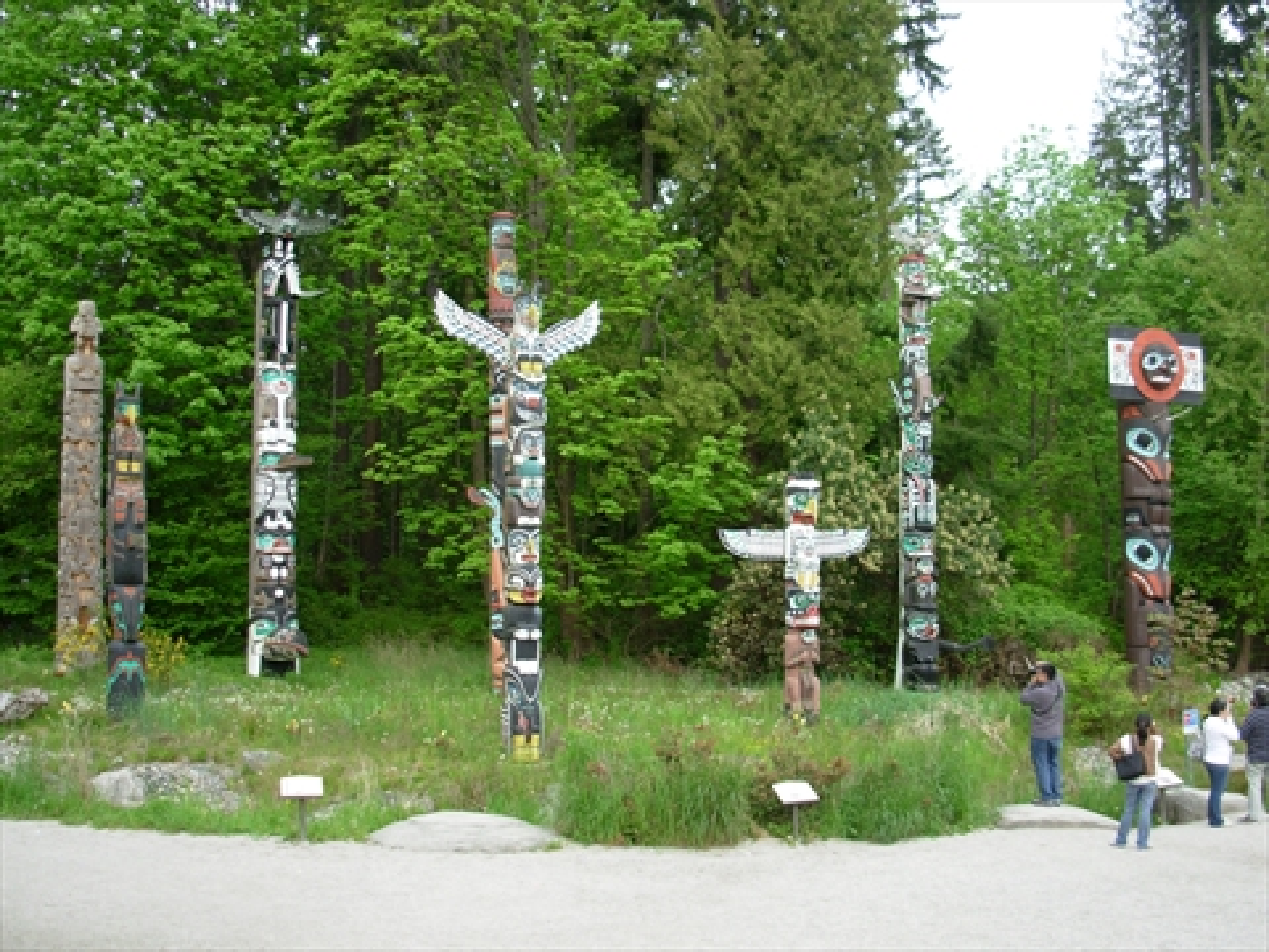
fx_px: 1393
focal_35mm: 38
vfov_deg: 37.7
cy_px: 476
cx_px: 634
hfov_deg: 49.0
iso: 50
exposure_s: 1/128
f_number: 2.9
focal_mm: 6.3
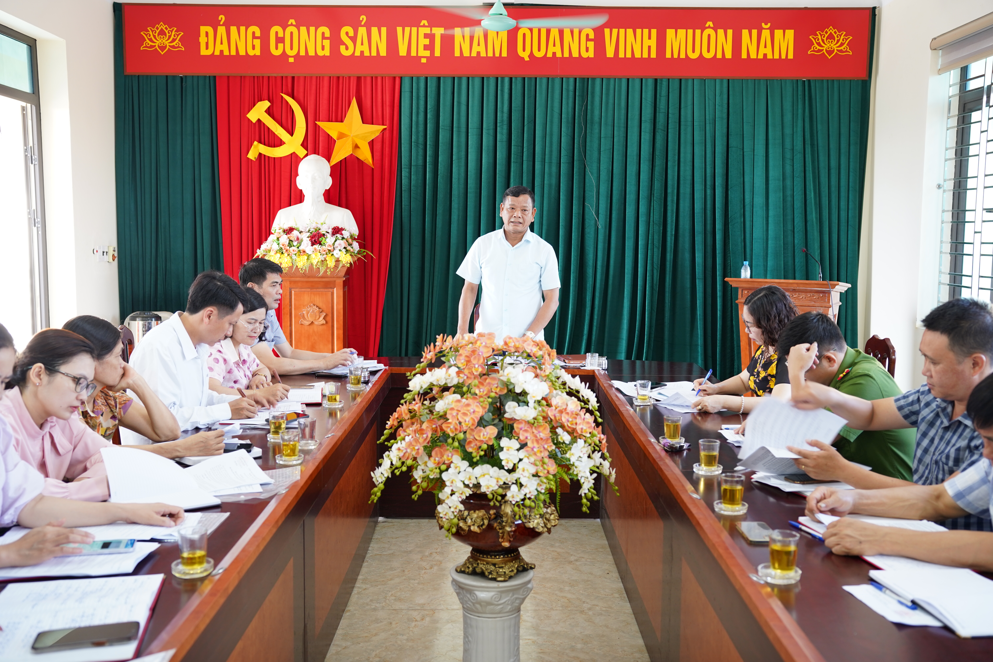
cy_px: 331
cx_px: 496
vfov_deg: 35.3
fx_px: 1040
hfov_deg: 51.0
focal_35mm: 38
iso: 500
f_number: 4
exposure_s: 1/40
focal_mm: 37.7
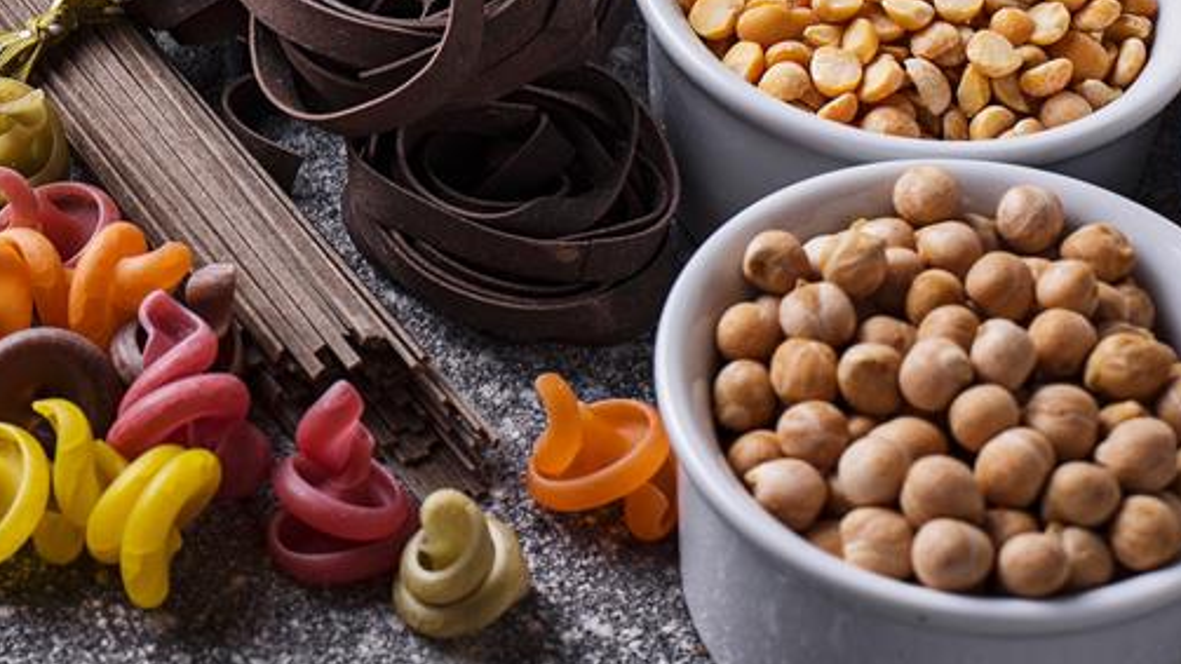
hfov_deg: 16.8
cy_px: -68
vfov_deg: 9.6
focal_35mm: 125
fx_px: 3915
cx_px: -27
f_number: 9
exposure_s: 1/125
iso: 100
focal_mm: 50
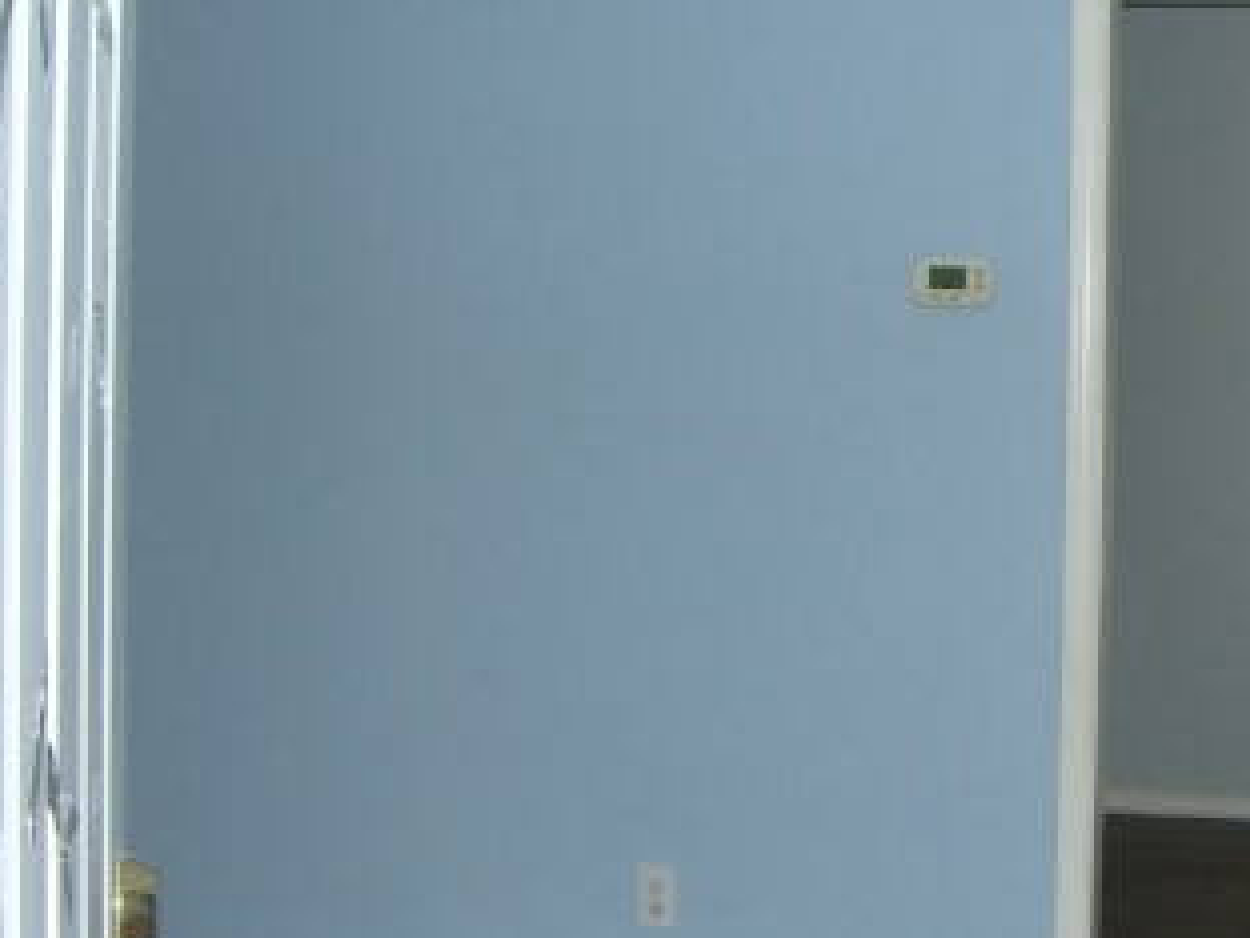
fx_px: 2817
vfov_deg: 18.9
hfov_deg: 24.2
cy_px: 413
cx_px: 1162
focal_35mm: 78
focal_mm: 6.2
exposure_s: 1/60
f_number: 2.7
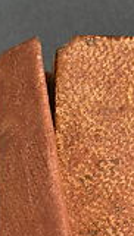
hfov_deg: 3.1
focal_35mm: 390
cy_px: 605
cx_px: 456
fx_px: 2455
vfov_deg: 5.3
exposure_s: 1/100
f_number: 7.1
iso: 800
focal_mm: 50
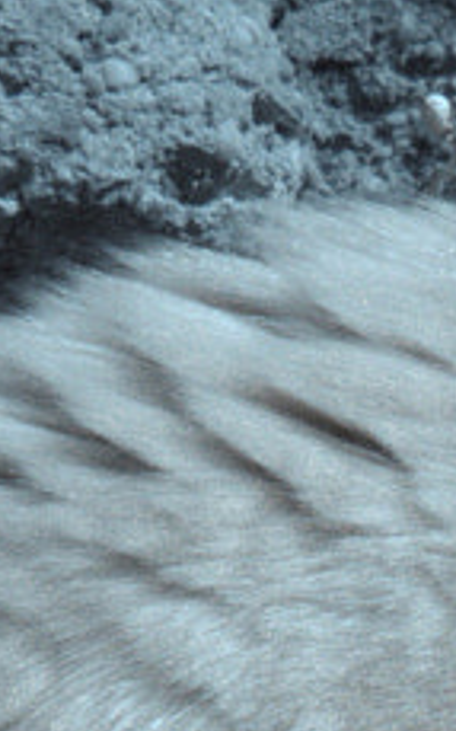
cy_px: 1245
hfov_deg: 1.1
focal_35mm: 1179
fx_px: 23458
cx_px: 596
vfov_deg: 1.8
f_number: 10
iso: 200
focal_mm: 110
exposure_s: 1/160
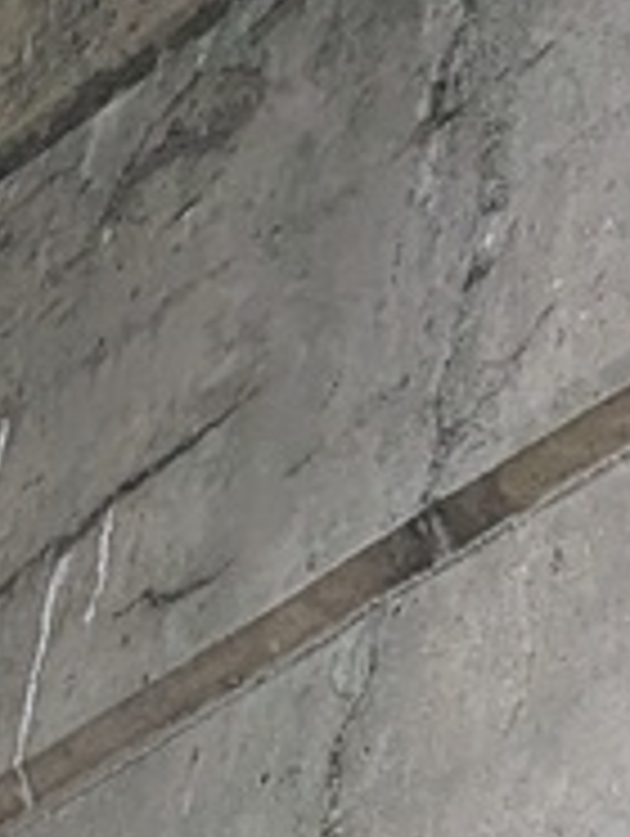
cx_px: 832
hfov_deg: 9.4
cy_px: -1395
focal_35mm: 155
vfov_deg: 10.4
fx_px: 3753
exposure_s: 1/146
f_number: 1.85
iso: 124
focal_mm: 6.81
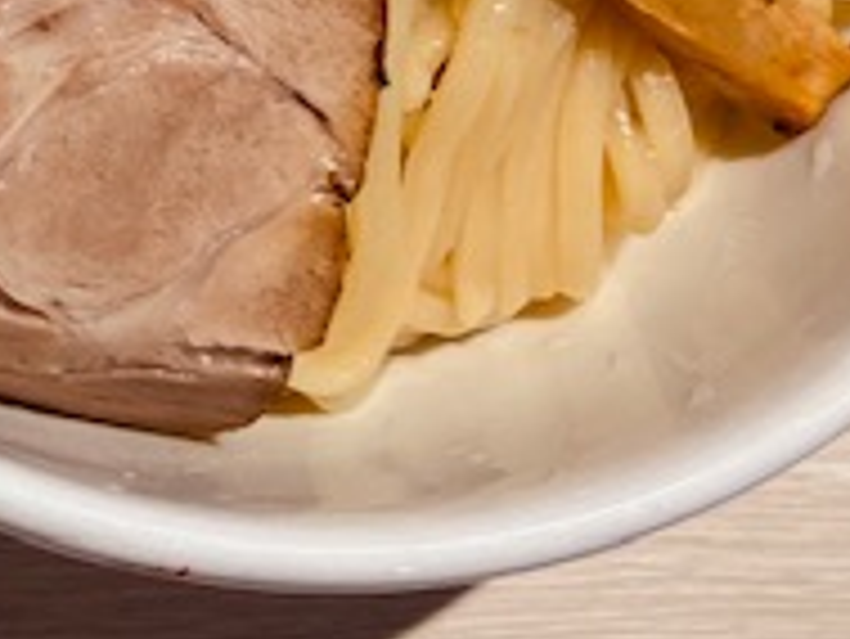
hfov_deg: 19.4
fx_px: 2162
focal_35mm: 88
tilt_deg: -79.1
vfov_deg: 15.9
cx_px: -423
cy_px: -189
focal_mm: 4.25
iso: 80
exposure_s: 1/100
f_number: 1.8
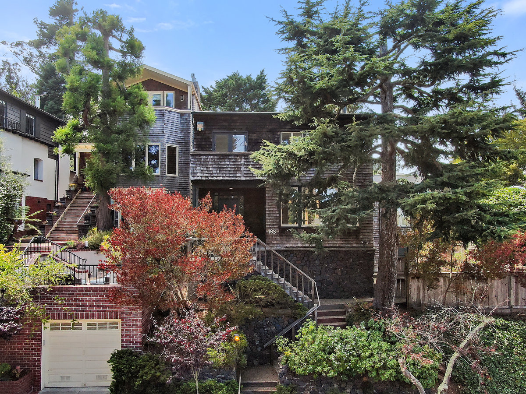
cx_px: 263
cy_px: 197
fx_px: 365
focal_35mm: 24
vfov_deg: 56.8
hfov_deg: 71.6
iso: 100
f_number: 2.8
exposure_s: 1/1000
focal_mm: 4.39
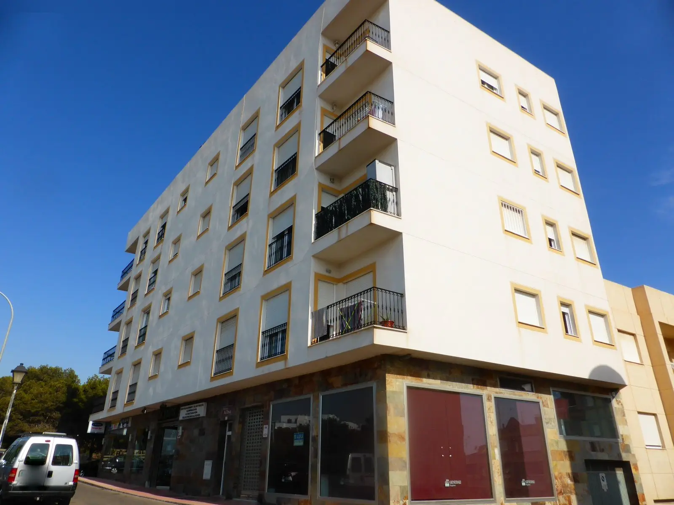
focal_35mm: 24
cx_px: 337
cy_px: 252
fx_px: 467
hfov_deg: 71.6
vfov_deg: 56.8
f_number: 4
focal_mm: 4.3
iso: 100
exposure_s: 1/1600
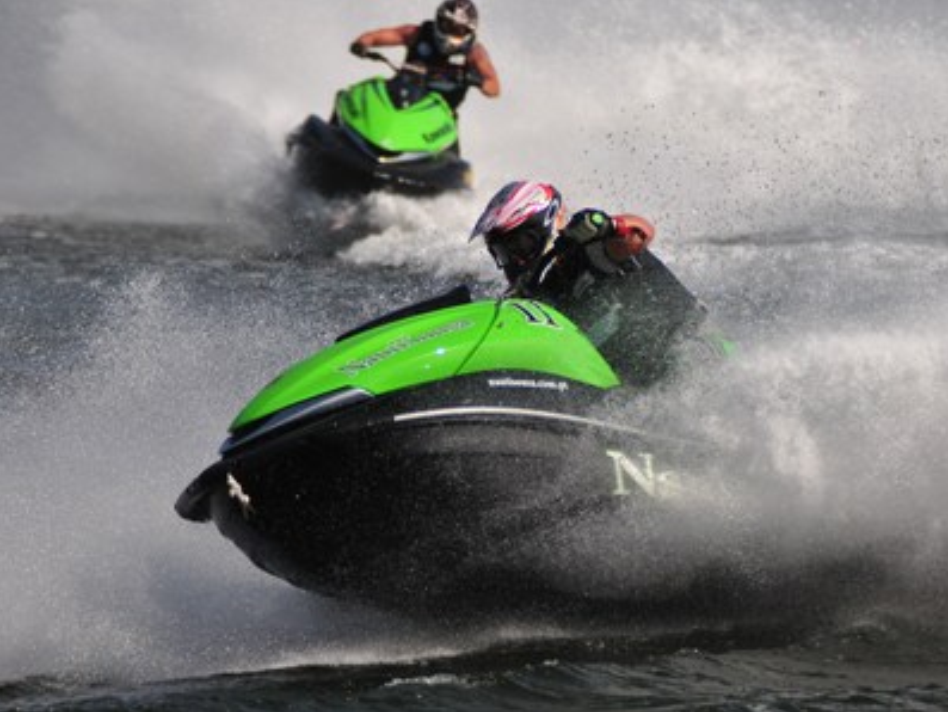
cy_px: 356
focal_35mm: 409
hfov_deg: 4.8
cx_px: 497
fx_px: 11204
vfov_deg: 3.6
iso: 400
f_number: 5.6
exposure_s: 1/3200
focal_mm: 250
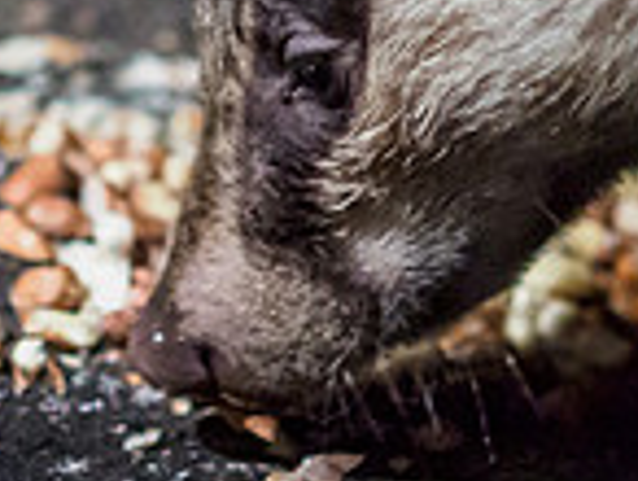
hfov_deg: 5.3
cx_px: 687
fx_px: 6886
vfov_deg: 4.0
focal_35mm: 373
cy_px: 49
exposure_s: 1/100
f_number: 1.8
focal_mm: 45
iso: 4000
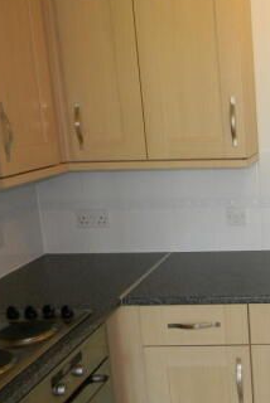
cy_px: 236
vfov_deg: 37.4
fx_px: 595
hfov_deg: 22.7
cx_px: 356
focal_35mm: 53
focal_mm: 5
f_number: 3.5
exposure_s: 1/30
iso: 124
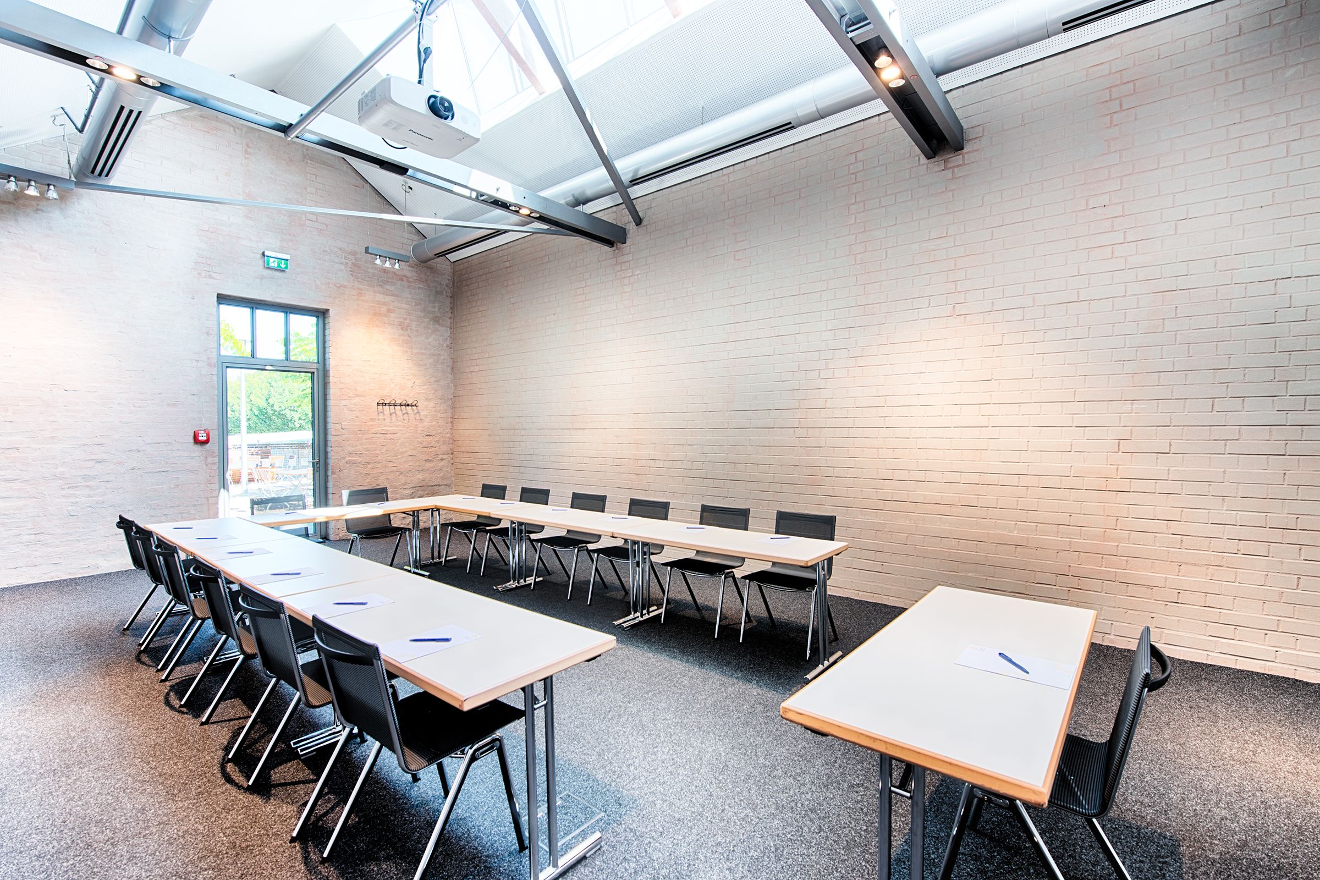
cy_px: 440
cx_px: 660
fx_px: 587
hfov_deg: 96.7
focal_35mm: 16
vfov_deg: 73.7
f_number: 8
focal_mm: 16
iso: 100
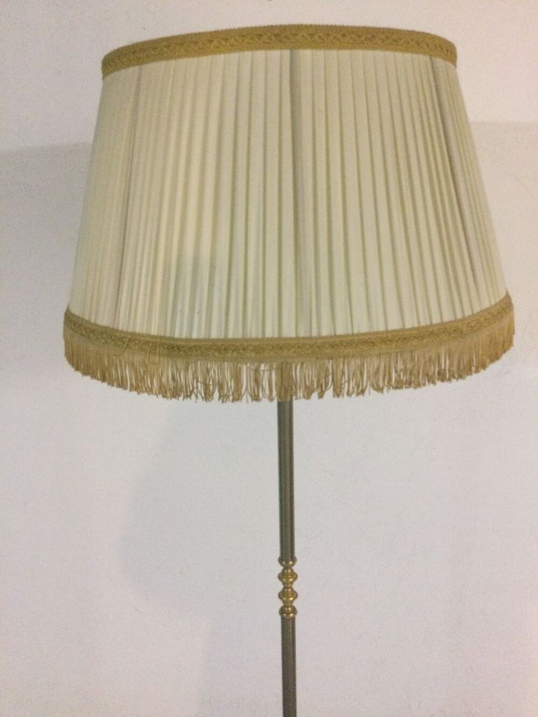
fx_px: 642
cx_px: 269
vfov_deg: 58.3
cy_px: 358
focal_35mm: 31
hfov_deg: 45.4
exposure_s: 1/20
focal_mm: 3.3
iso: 200
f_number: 2.4
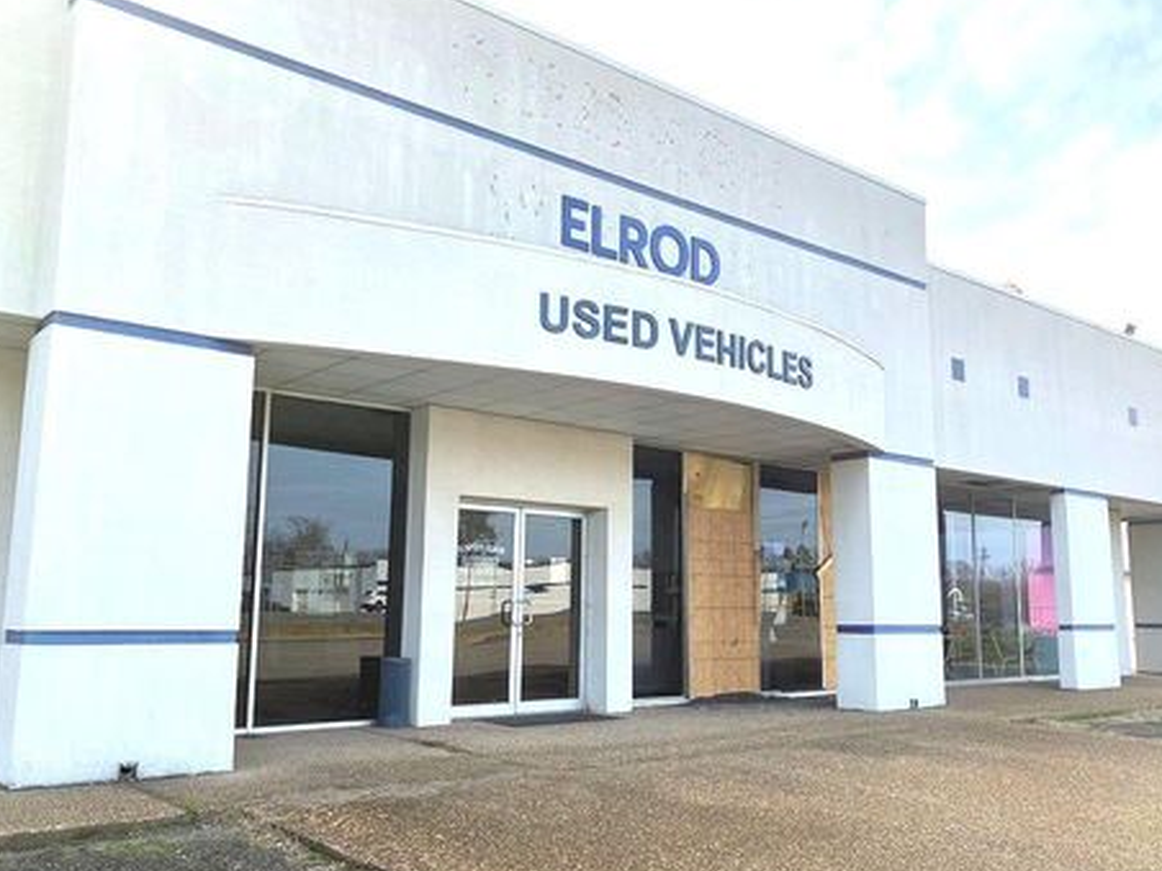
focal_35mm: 31
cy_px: 441
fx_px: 1041
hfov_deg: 58.3
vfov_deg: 45.4
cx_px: 622
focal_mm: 3.99
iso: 32
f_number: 1.8
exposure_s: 1/1104
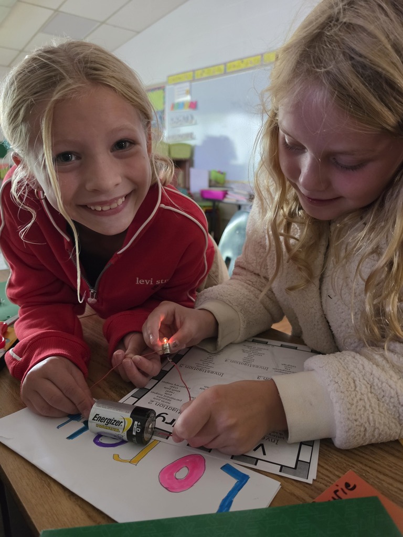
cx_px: 202
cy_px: 268
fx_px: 357
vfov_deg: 73.9
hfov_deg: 58.9
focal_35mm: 23
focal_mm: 6.5
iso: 800
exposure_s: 1/30
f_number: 1.4
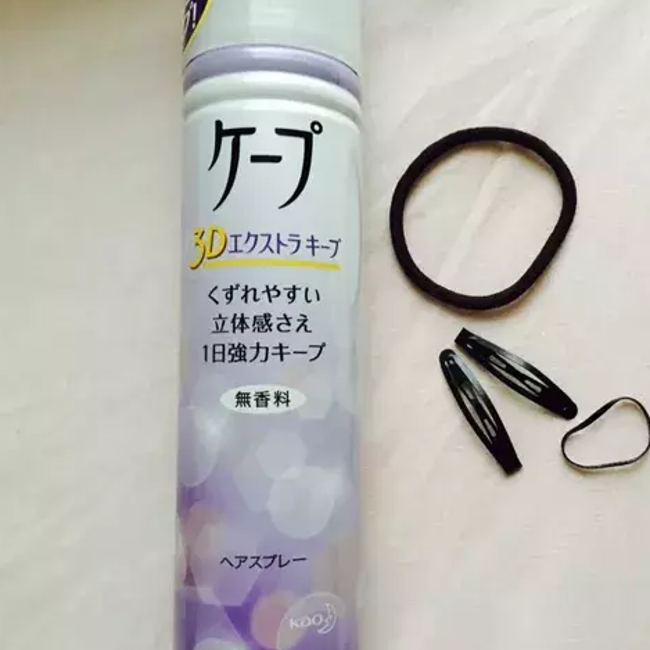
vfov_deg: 47.2
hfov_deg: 46.8
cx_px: 407
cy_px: 327
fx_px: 744
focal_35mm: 35
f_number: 2.2
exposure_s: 1/15
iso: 400
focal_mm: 4.15
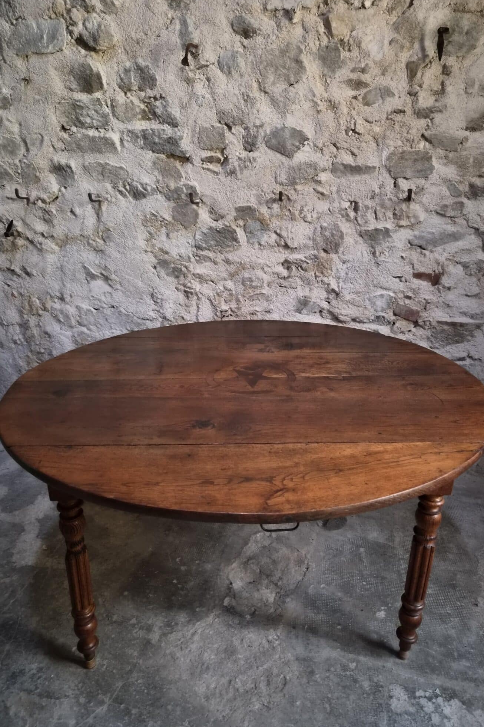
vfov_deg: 71.5
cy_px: 357
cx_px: 255
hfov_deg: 51.2
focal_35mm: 25
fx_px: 504
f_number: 1.8
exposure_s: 1/33
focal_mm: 5.4
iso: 1600
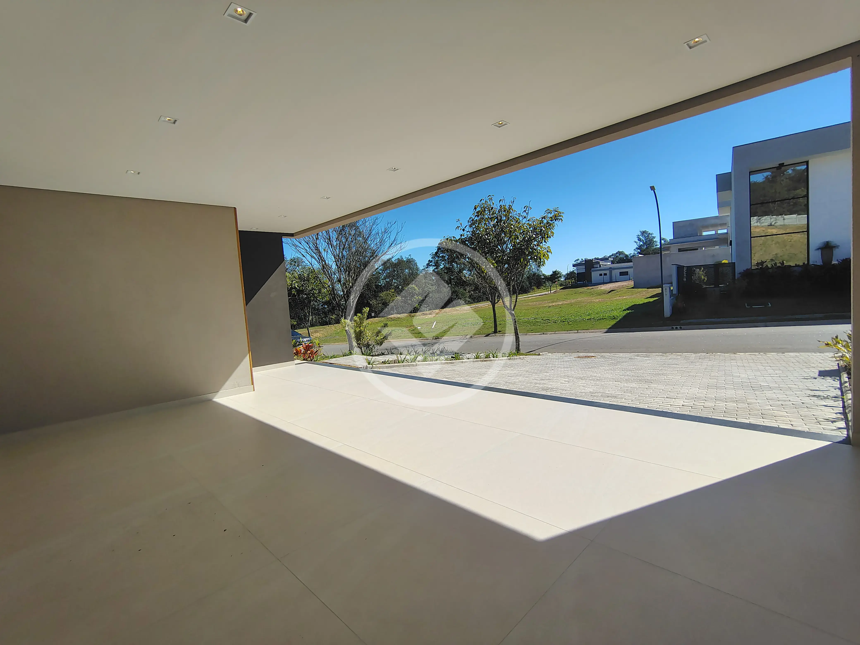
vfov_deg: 78.1
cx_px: 430
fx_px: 398
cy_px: 322
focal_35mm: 16
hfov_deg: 94.5
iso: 100
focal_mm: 2.13
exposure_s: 1/1351
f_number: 2.2
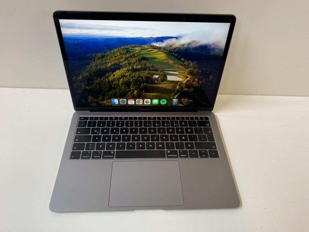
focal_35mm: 26
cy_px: 116
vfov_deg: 53.1
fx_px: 232
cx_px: 154
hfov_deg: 67.3
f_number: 1.8
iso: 125
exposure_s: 1/100
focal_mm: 4.25
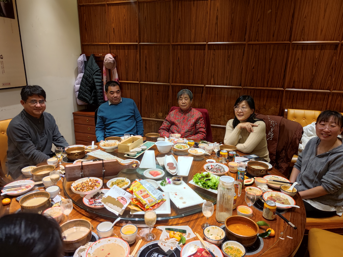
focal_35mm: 24
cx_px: 172
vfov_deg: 56.8
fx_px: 238
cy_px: 128
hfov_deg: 71.6
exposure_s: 1/17
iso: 626
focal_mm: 6.78
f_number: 1.85
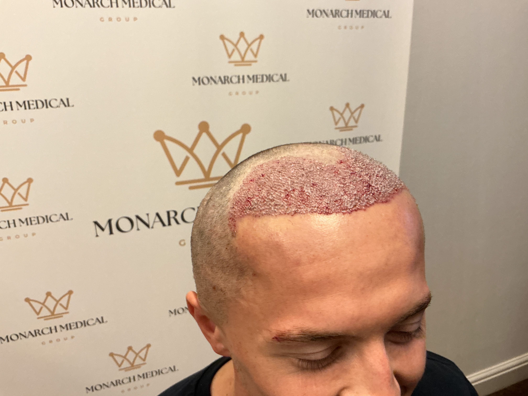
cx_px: 264
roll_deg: -0.6
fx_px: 442
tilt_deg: -24.0
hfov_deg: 61.7
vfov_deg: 48.2
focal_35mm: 29
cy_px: 198
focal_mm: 3
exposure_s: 1/50
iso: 160
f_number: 1.8
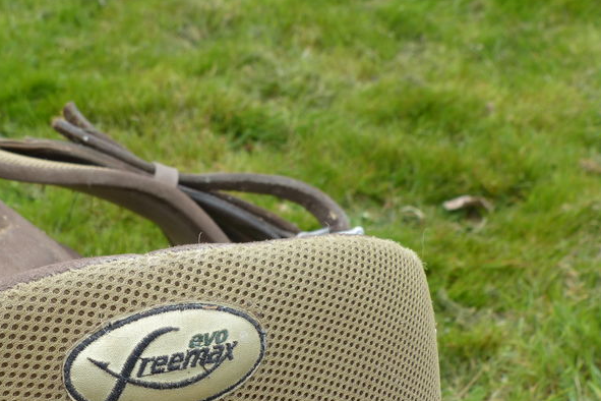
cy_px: 370
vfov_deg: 15.3
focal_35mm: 88
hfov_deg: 23.0
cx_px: 180
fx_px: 1469
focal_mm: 9.1
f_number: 4
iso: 100
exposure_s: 1/250
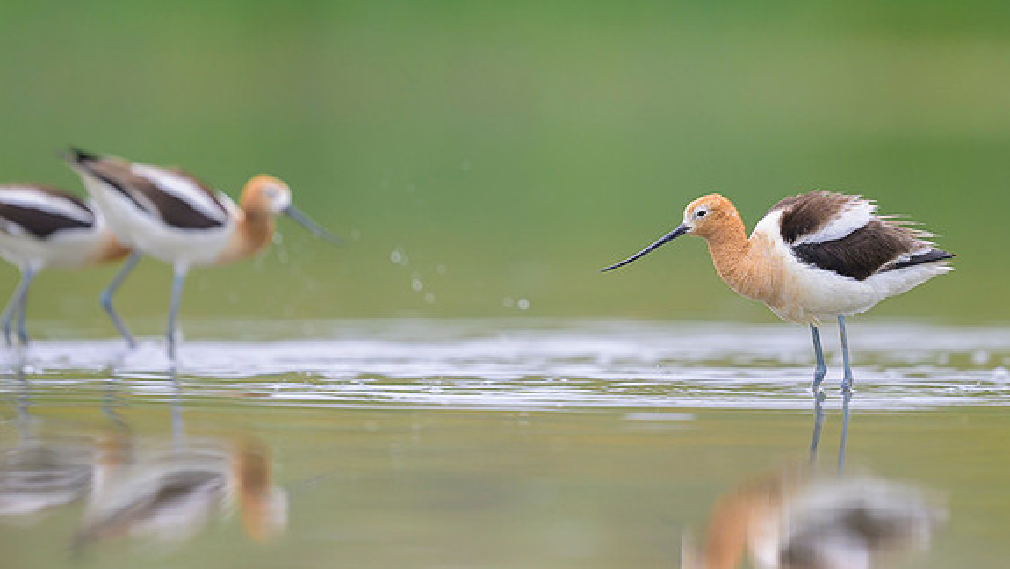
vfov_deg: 2.4
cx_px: 603
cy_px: 164
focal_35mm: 506
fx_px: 13557
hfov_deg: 4.3
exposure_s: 1/2500
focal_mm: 400
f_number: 2.8
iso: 640
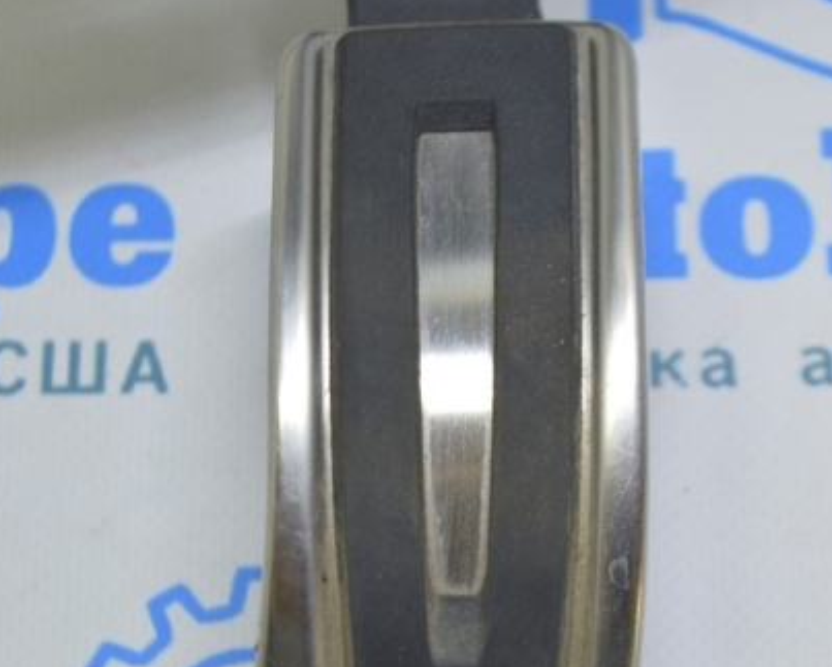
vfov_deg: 12.6
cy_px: 422
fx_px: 3025
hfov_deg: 15.7
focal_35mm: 123
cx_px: 481
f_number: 5.6
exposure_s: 1/20
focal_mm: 55
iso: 400
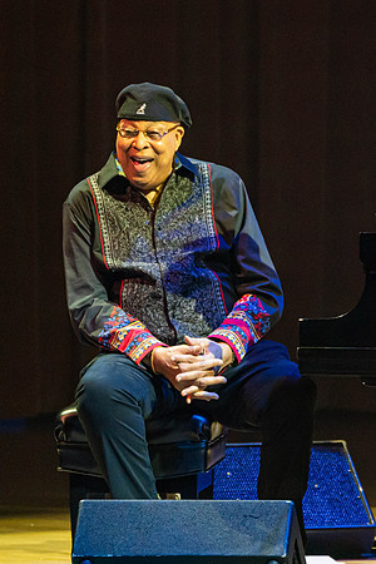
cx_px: 356
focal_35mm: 566
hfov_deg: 2.4
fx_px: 8868
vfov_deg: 3.6
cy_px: 212
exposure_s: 1/250
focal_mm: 297
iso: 3200
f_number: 5.6
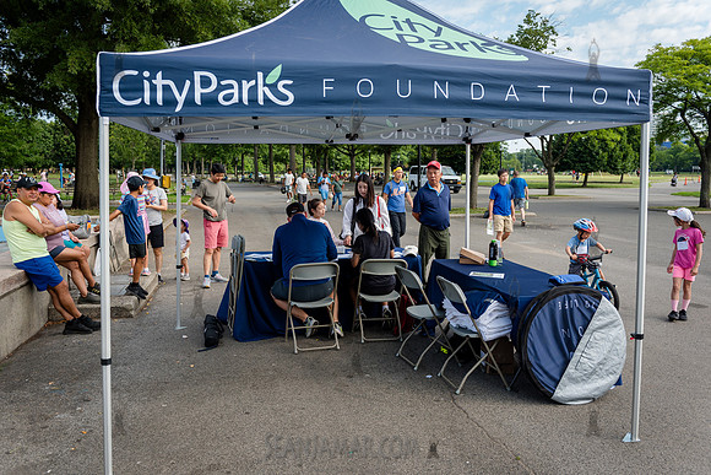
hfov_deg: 60.3
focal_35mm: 31
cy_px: 238
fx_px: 612
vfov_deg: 42.3
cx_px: 356
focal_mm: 31
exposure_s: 1/400
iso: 200
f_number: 4
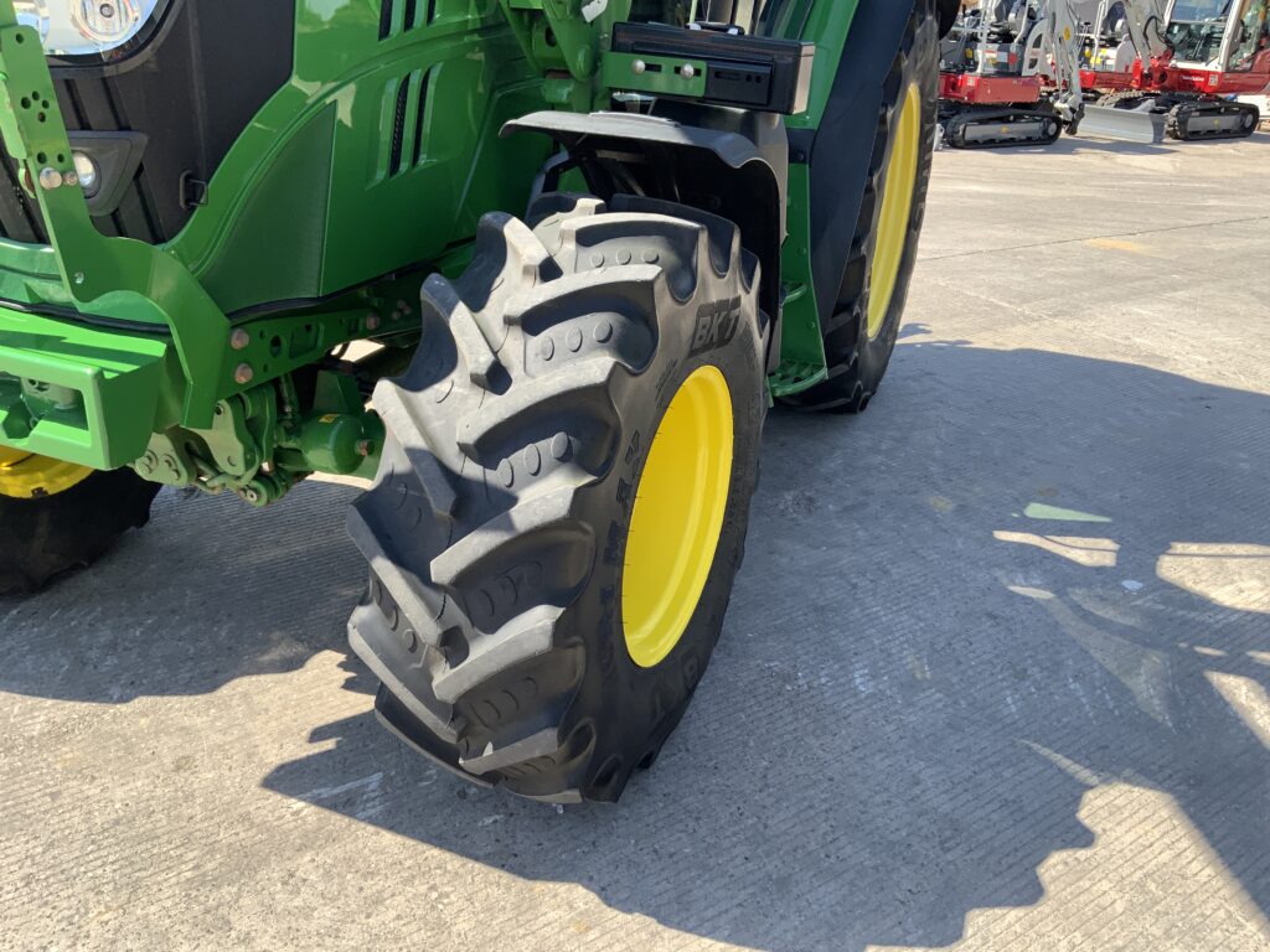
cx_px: 635
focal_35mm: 29
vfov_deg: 48.2
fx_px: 1064
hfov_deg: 61.7
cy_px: 476
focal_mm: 3
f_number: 1.8
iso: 16
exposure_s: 1/450
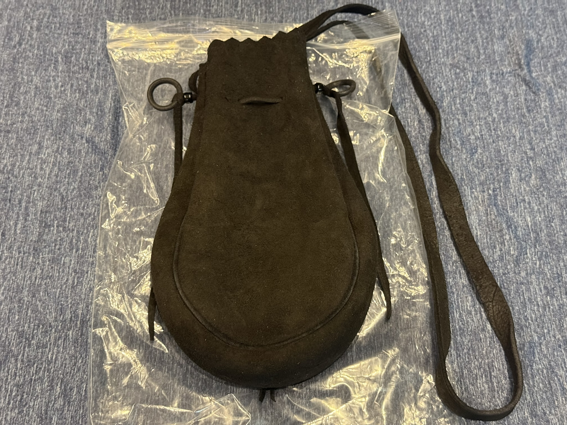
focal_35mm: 48
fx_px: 786
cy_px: 212
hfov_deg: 39.7
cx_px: 284
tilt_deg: -58.0
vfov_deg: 30.3
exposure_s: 1/25
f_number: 1.78
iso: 500
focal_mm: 6.76
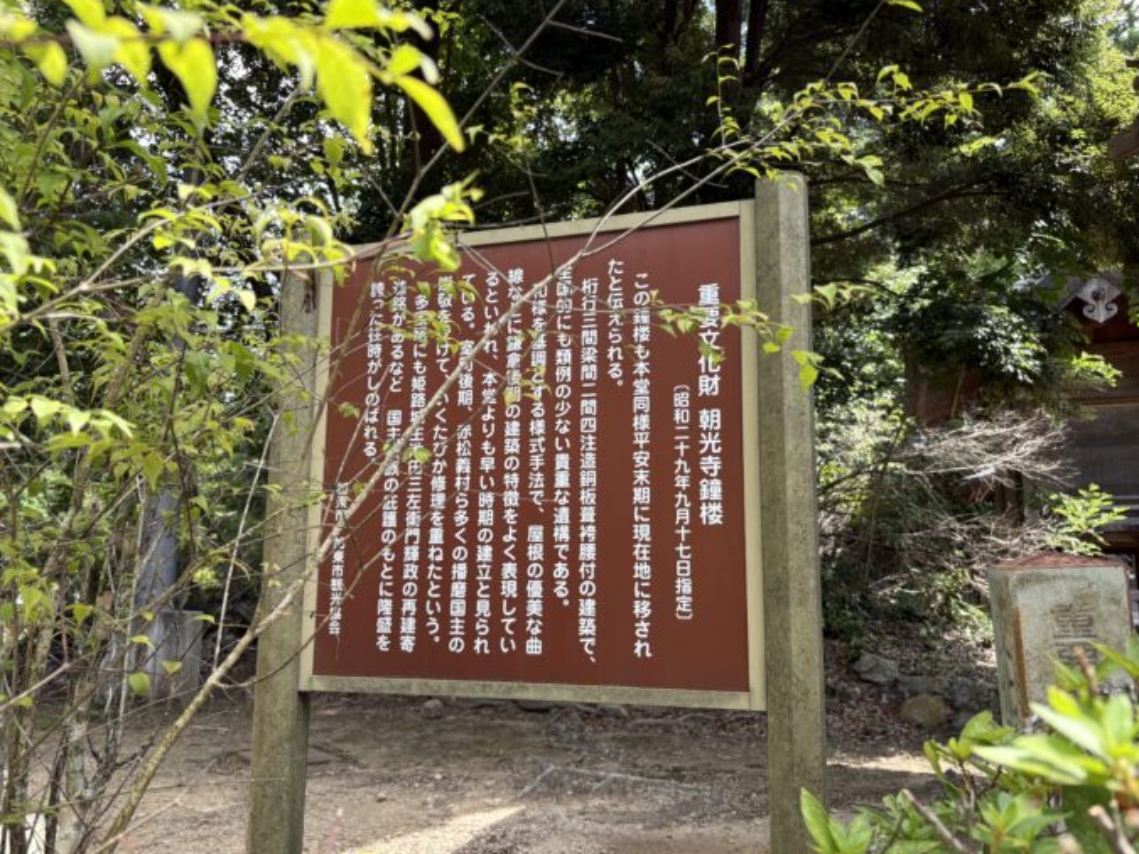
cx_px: 571
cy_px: 438
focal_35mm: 28
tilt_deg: +8.7
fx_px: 921
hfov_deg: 63.5
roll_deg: +0.0
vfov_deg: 49.7
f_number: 1.6
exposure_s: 1/586
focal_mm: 5.96
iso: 50
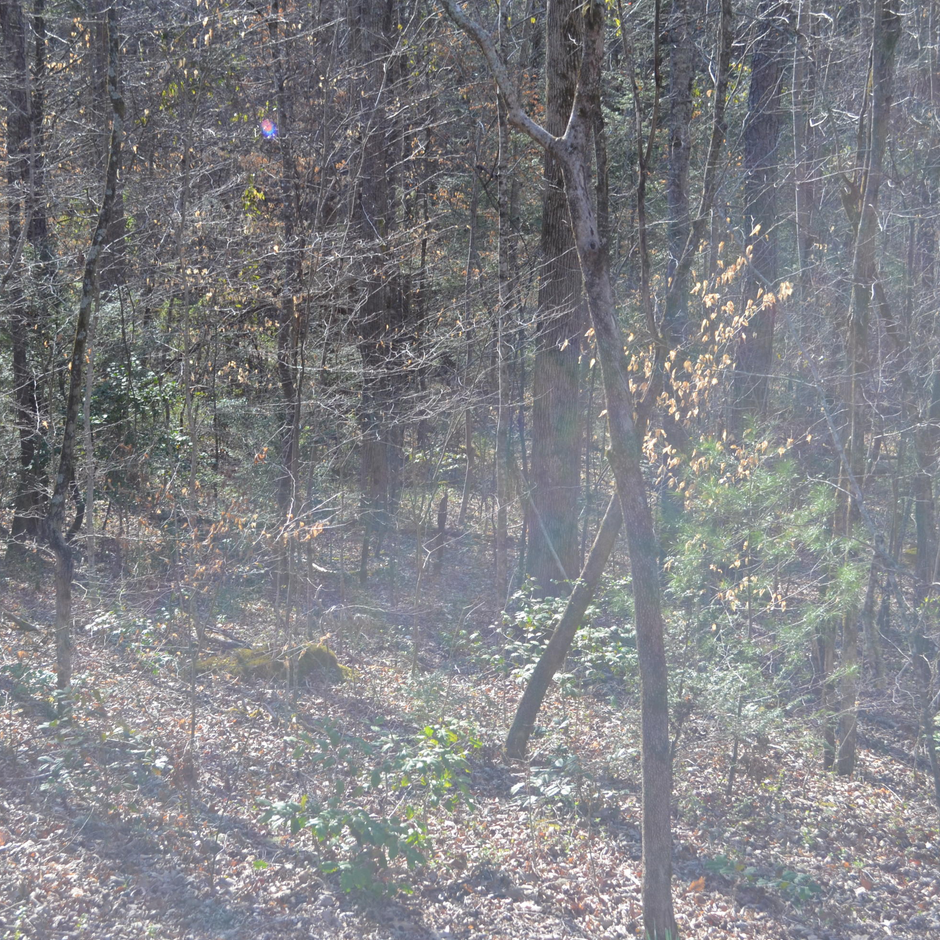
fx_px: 1905
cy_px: 468
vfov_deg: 27.7
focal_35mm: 62
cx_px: 427
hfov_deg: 27.7
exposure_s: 1/250
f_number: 5.6
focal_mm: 32
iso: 280
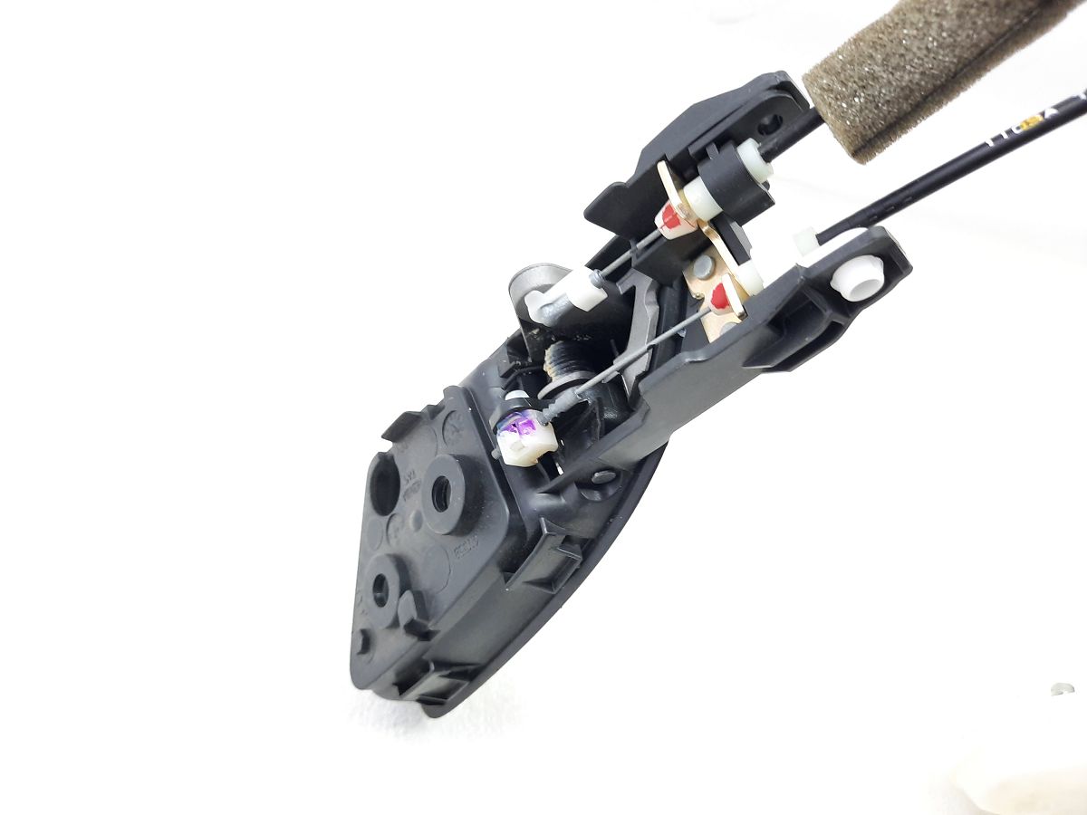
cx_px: 544
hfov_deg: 69.4
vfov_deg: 54.9
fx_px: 785
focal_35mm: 25
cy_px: 408
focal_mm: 4.6
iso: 200
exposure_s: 1/50
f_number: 2
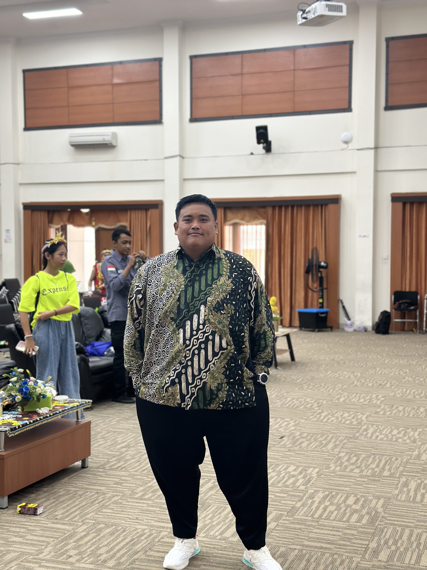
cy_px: 285
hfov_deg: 30.3
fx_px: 789
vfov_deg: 39.7
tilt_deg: -1.4
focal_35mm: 48
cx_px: 214
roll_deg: -0.8
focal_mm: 6.86
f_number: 1.78
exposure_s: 1/50
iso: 125
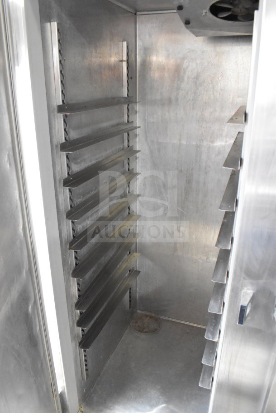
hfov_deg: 47.9
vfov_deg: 67.4
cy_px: 206
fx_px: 310
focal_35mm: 27
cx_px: 138
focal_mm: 18
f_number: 5.6
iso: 6400
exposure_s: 1/125
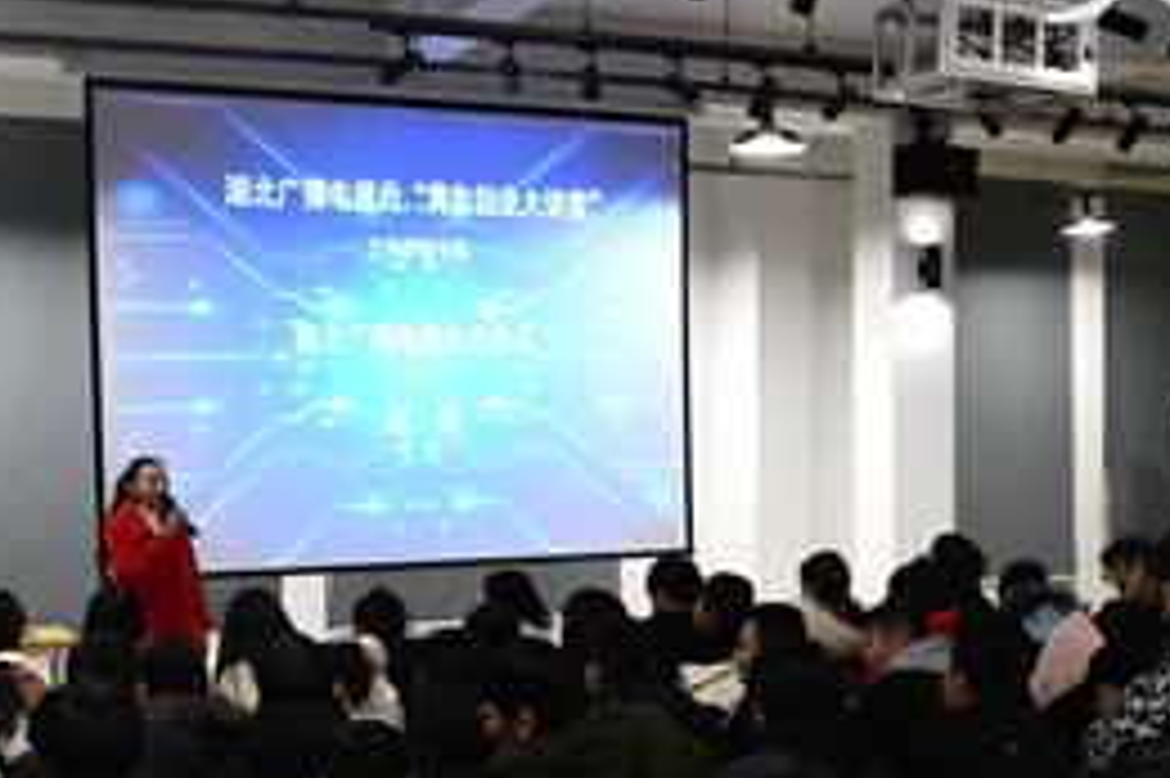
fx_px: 1689
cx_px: 738
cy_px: 569
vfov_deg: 25.7
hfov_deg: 38.0
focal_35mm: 52
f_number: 6.3
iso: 2500
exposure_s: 1/80
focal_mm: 18
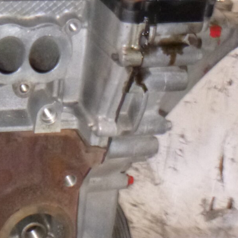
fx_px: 731
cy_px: 223
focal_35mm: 94
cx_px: -11
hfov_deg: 17.9
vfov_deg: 18.1
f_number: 3.9
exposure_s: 1/60
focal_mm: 4.5
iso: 400
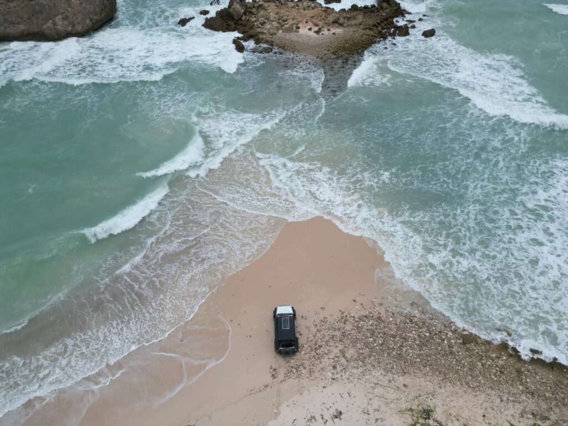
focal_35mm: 24
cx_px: 284
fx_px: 394
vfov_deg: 56.8
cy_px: 213
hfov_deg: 71.6
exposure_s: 1/5000
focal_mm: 6.72
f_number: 1.7
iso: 100
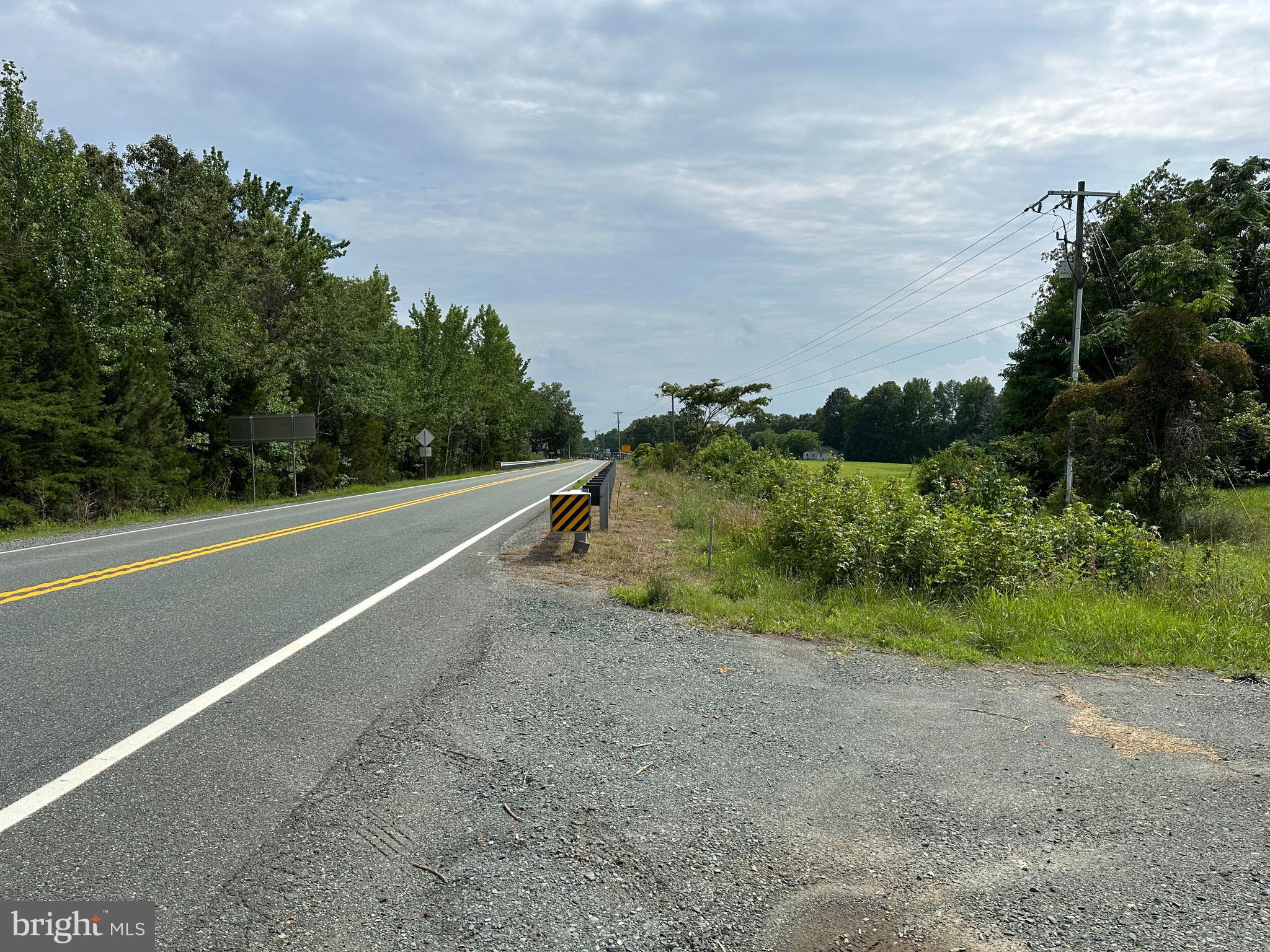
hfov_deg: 71.6
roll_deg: +0.3
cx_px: 635
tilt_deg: -2.8
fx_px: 881
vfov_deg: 56.8
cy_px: 476
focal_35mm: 24
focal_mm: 6.86
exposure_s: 1/7576
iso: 80
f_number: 1.78
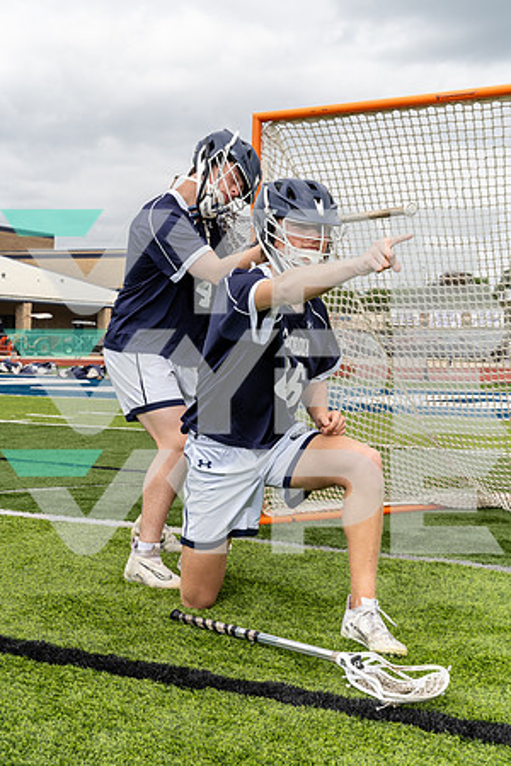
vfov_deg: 37.5
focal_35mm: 53
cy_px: 383
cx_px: 256
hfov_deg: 25.5
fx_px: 1128
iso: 250
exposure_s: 1/250
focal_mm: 53
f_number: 8
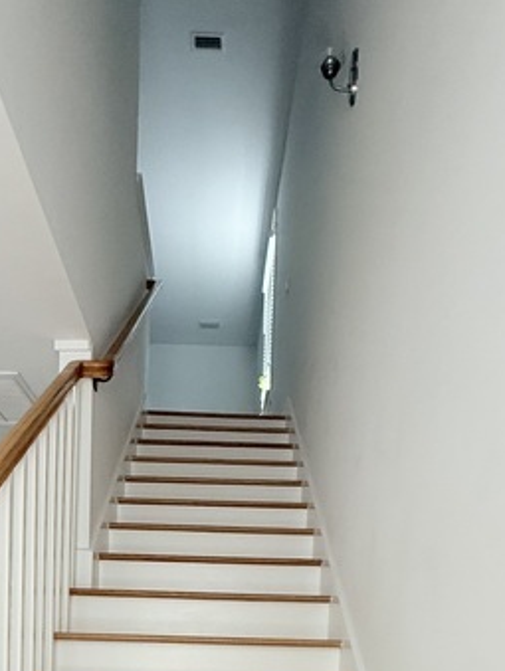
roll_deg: -2.2
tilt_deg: -1.7
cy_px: 697
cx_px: 224
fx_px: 641
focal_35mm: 33
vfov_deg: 45.1
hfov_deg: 43.0
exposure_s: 1/99
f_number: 2.2
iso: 320
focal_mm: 2.22
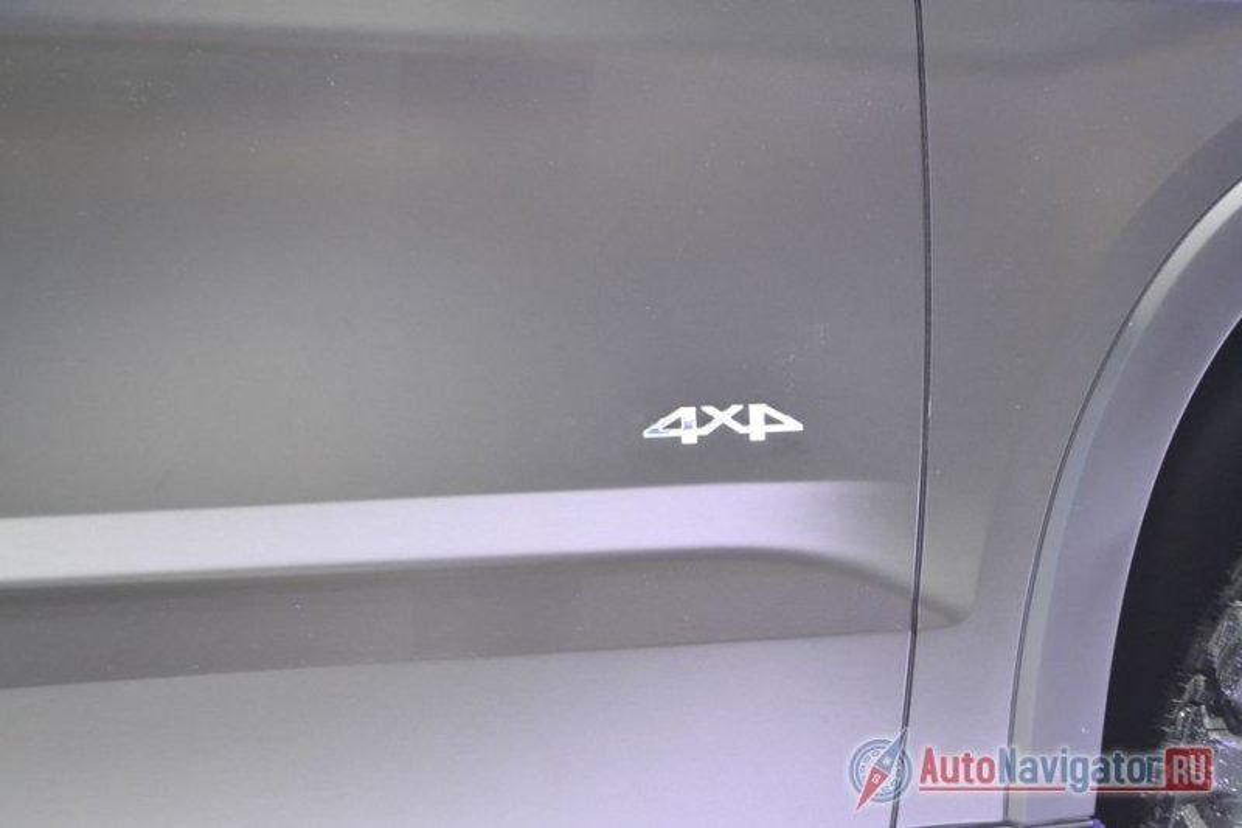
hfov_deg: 24.6
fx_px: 2845
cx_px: 621
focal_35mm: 82
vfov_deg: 16.5
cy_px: 414
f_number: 5.6
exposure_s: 1/25
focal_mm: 55
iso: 3200
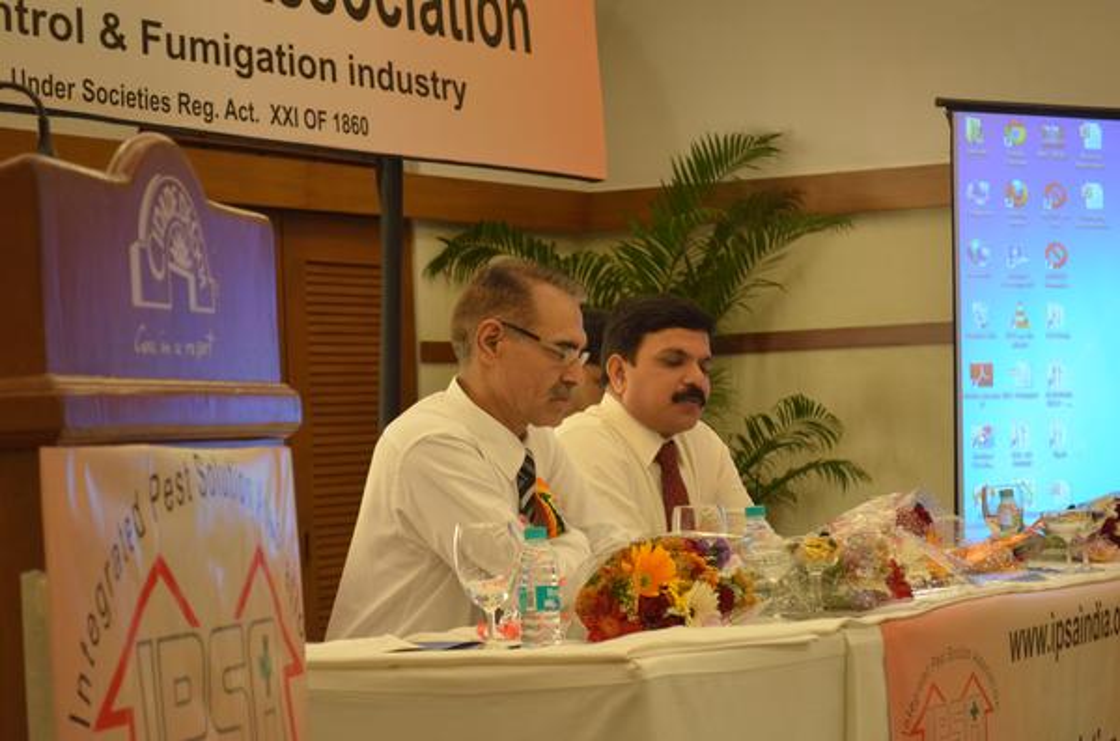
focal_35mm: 82
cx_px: 560
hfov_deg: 24.7
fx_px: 2561
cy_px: 370
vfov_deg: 16.5
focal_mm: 55
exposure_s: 1/60
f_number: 5.6
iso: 2000
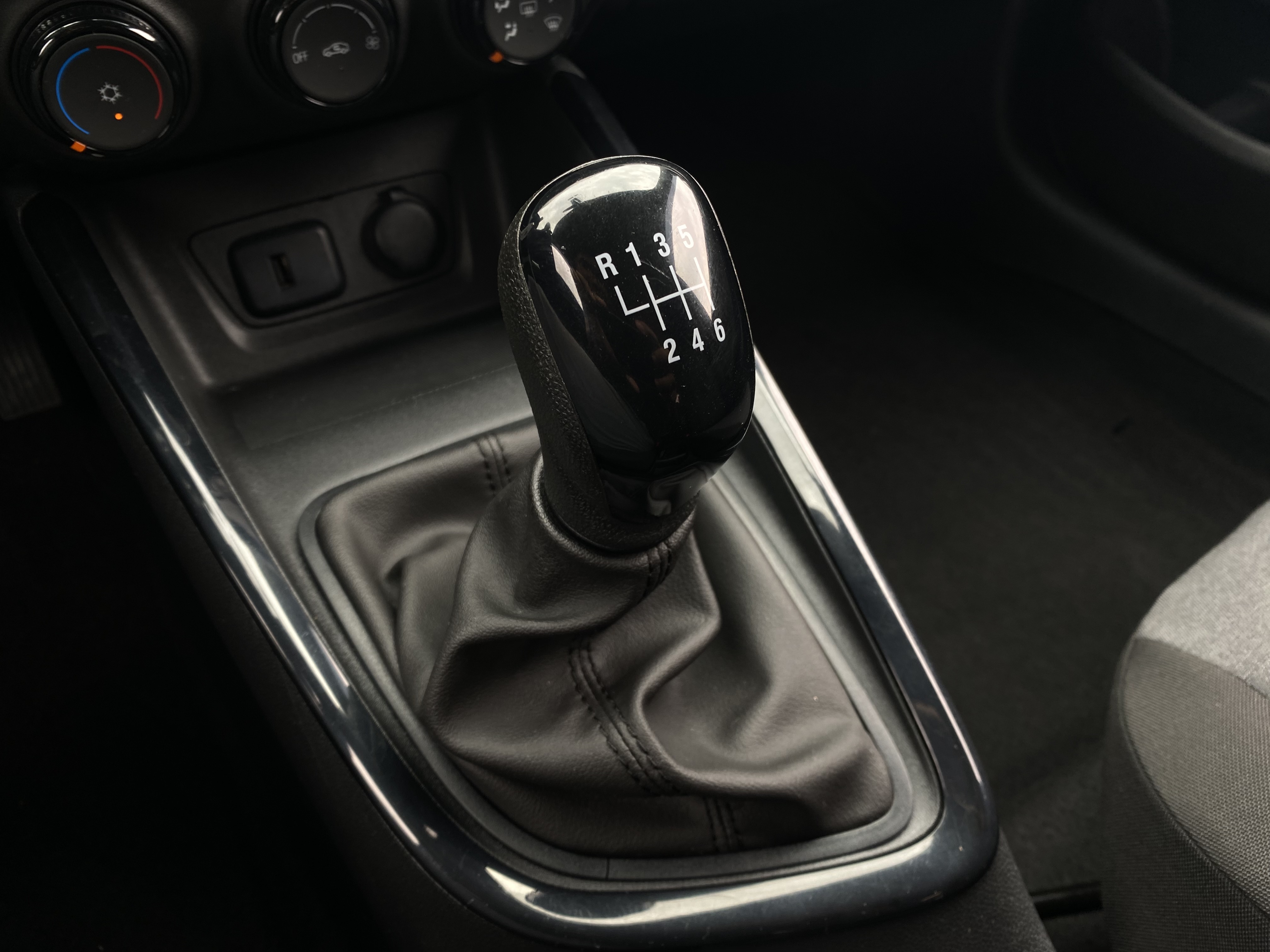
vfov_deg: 53.1
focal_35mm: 26
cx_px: 635
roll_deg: -0.9
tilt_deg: -44.3
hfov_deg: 67.3
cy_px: 476
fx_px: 954
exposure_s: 1/122
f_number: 1.8
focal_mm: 4.25
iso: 50
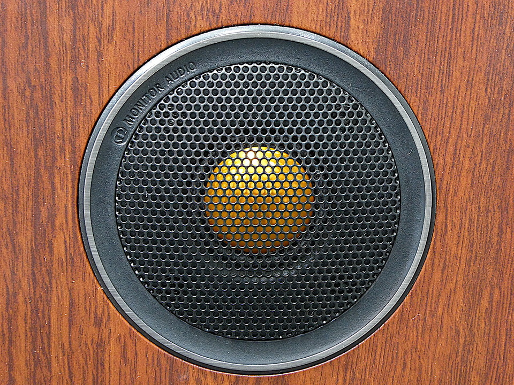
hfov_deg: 14.6
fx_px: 2005
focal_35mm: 135
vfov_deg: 11.0
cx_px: 257
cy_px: 192
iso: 400
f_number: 5.6
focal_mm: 24.2
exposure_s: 1
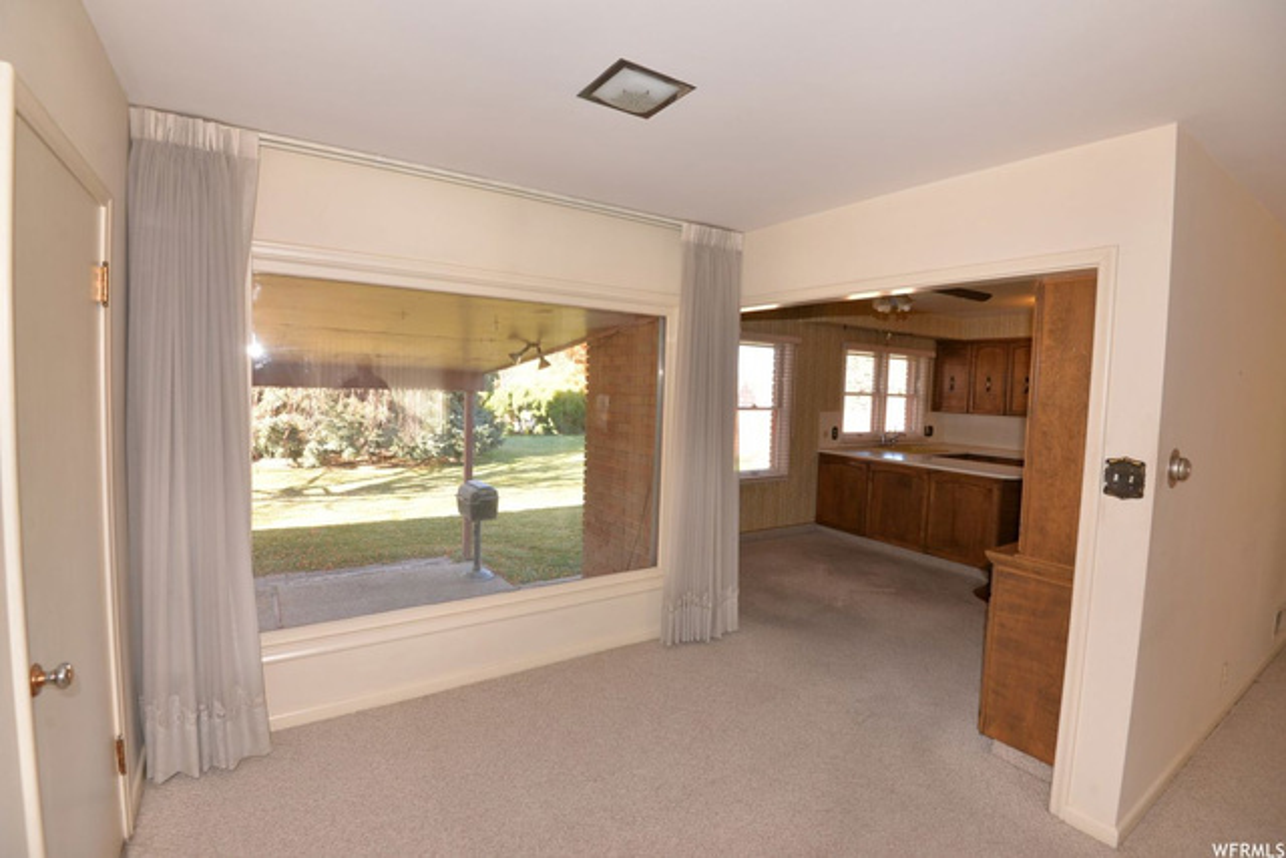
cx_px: 643
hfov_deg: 96.7
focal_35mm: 16
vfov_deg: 73.8
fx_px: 572
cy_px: 429
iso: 640
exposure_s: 1/125
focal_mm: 16
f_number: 6.3
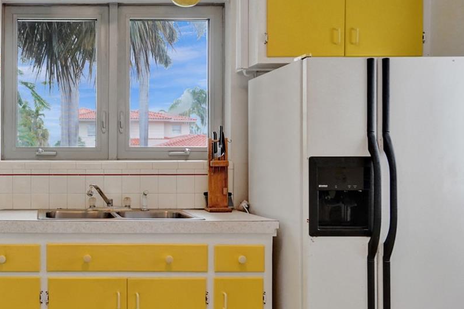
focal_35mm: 40
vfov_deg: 33.3
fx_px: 515
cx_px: 44
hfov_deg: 44.1
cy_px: 165
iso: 1600
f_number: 4
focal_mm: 20
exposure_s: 1/500
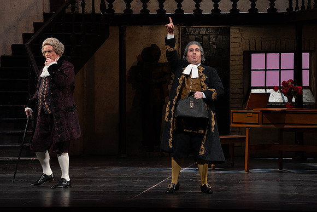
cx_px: 158
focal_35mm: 179
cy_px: 106
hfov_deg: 11.5
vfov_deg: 7.7
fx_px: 1576
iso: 3200
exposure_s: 1/250
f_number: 8
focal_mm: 179
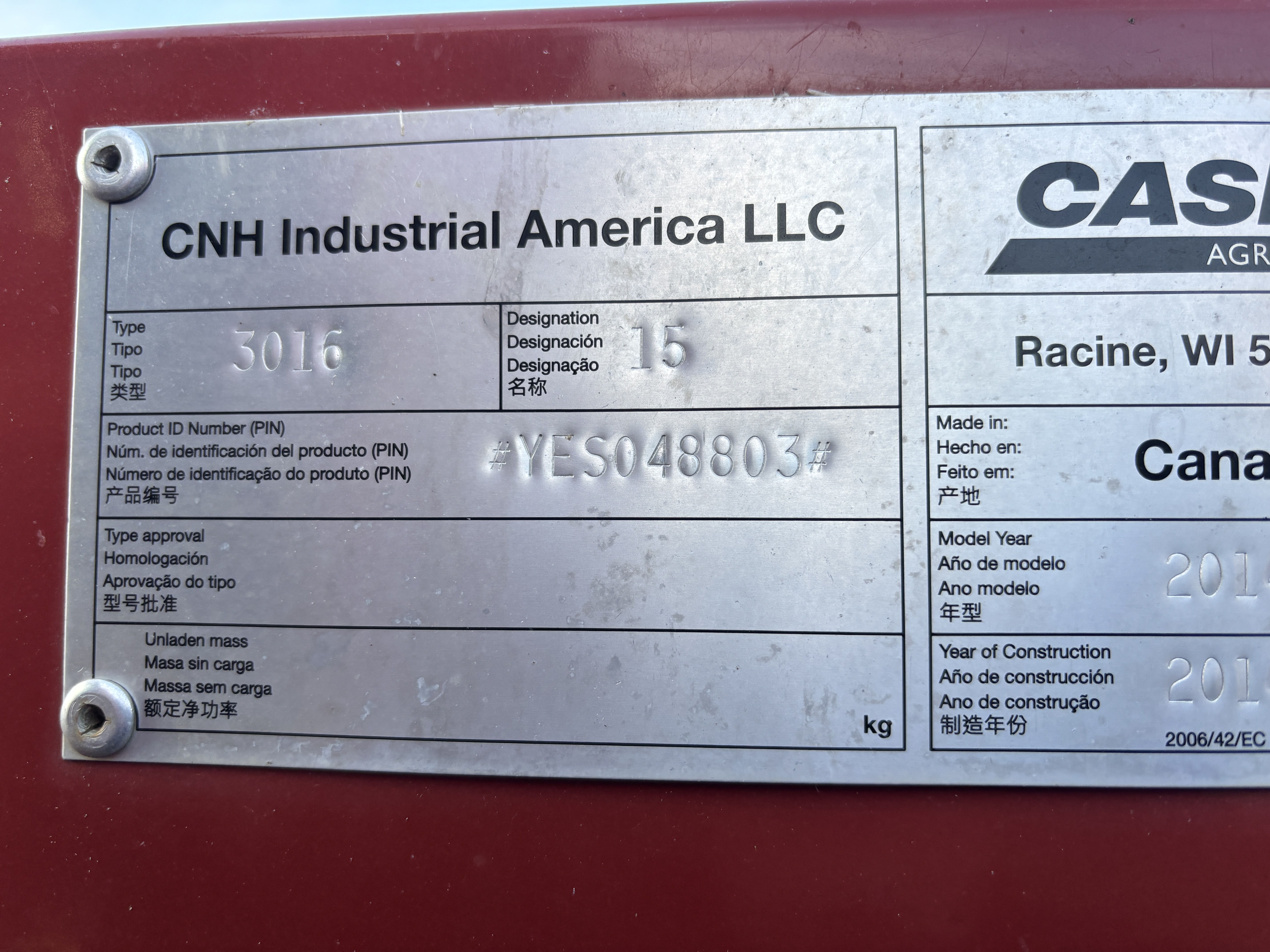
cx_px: 635
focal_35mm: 26
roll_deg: +1.0
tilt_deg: +6.9
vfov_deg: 53.1
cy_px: 476
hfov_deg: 67.3
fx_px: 954
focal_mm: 5.96
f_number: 1.6
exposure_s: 1/550
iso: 50
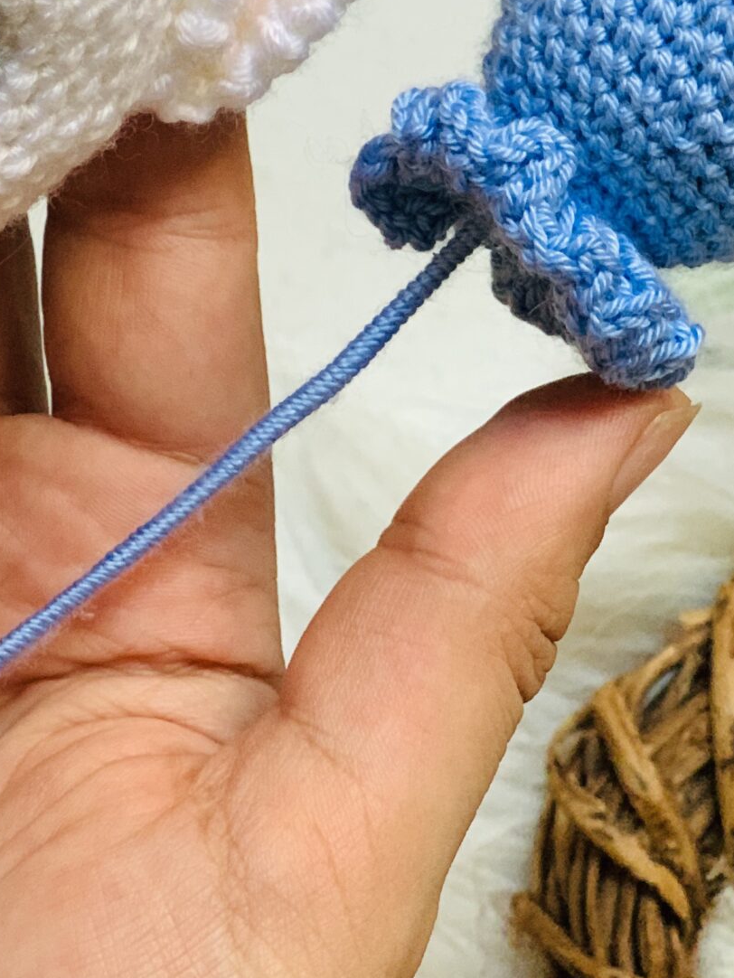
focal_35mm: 123
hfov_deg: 11.9
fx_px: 3476
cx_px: -12
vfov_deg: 15.7
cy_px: 16
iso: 125
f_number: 2.4
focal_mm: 6
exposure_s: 1/71
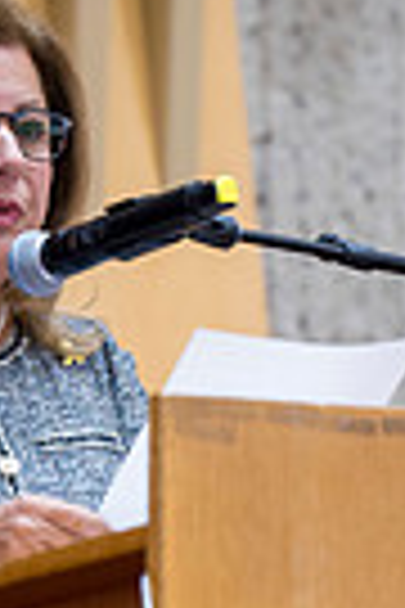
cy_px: 653
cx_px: 202
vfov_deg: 4.8
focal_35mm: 432
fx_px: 7289
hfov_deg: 3.2
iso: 800
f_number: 2.8
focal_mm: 130
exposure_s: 1/90
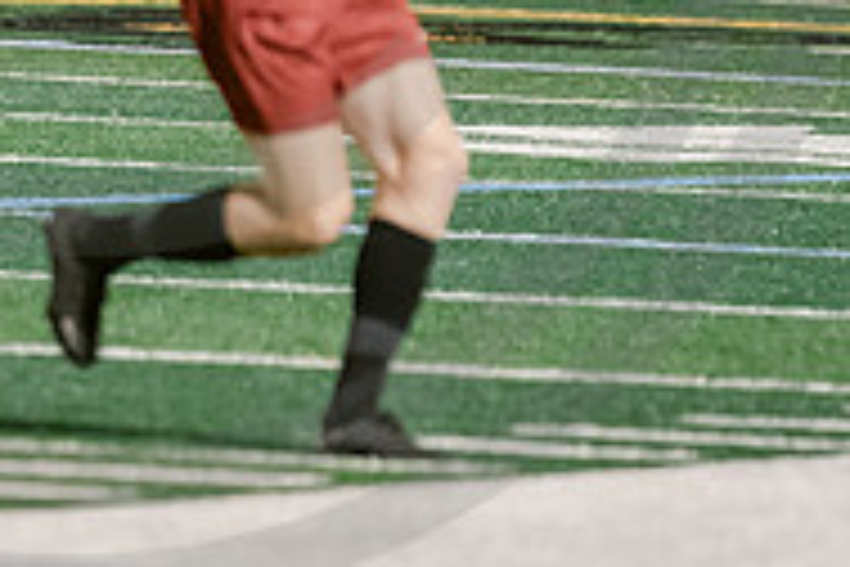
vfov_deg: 1.3
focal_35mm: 1053
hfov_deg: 2.0
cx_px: -320
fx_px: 24861
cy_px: -323
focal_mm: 200
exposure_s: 1/500
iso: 2500
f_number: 2.8
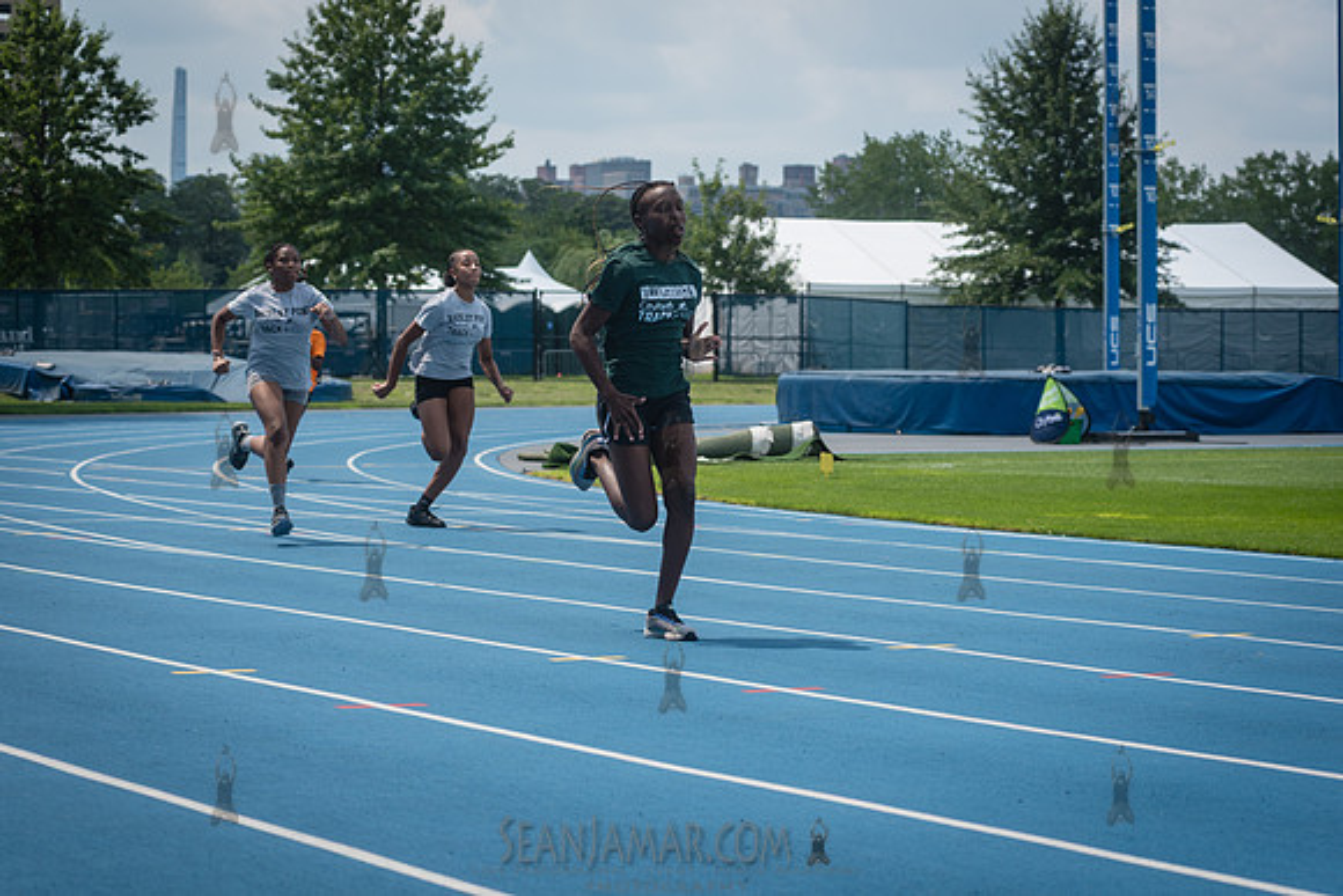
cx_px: 672
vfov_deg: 15.1
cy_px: 448
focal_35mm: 90
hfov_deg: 22.5
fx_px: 3377
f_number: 5
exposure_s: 1/1250
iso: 160
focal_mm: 80
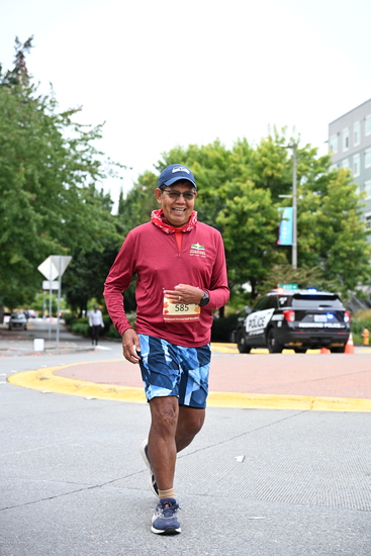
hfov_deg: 21.6
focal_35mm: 63
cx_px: 186
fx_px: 973
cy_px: 278
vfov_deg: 31.9
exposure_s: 1/500
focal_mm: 63
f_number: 4
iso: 1600
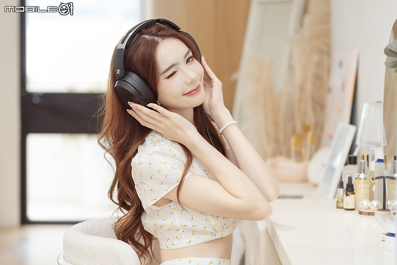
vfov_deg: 14.9
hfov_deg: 22.1
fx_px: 1014
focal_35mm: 92
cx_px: 198
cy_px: 132
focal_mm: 92
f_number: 2.8
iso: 1000
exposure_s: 1/125
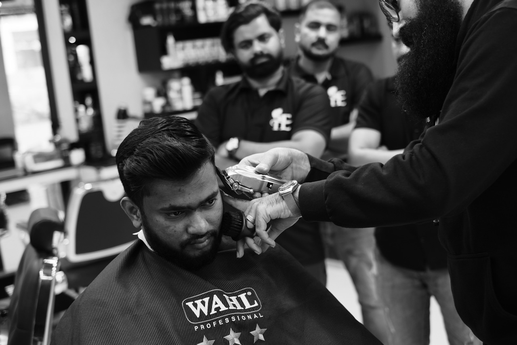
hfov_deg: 37.5
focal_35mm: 53
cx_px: 258
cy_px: 172
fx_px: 761
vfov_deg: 25.5
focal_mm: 35
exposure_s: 1/125
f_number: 2.2
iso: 400
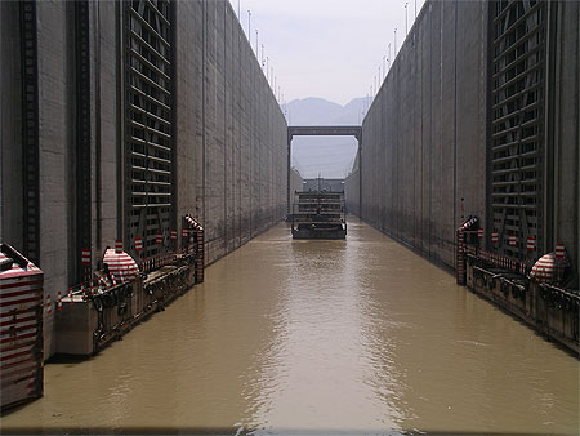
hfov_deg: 36.8
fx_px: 872
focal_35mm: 52
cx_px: 290
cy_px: 218
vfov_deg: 28.1
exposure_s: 1/330
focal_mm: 10.9
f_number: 5.6
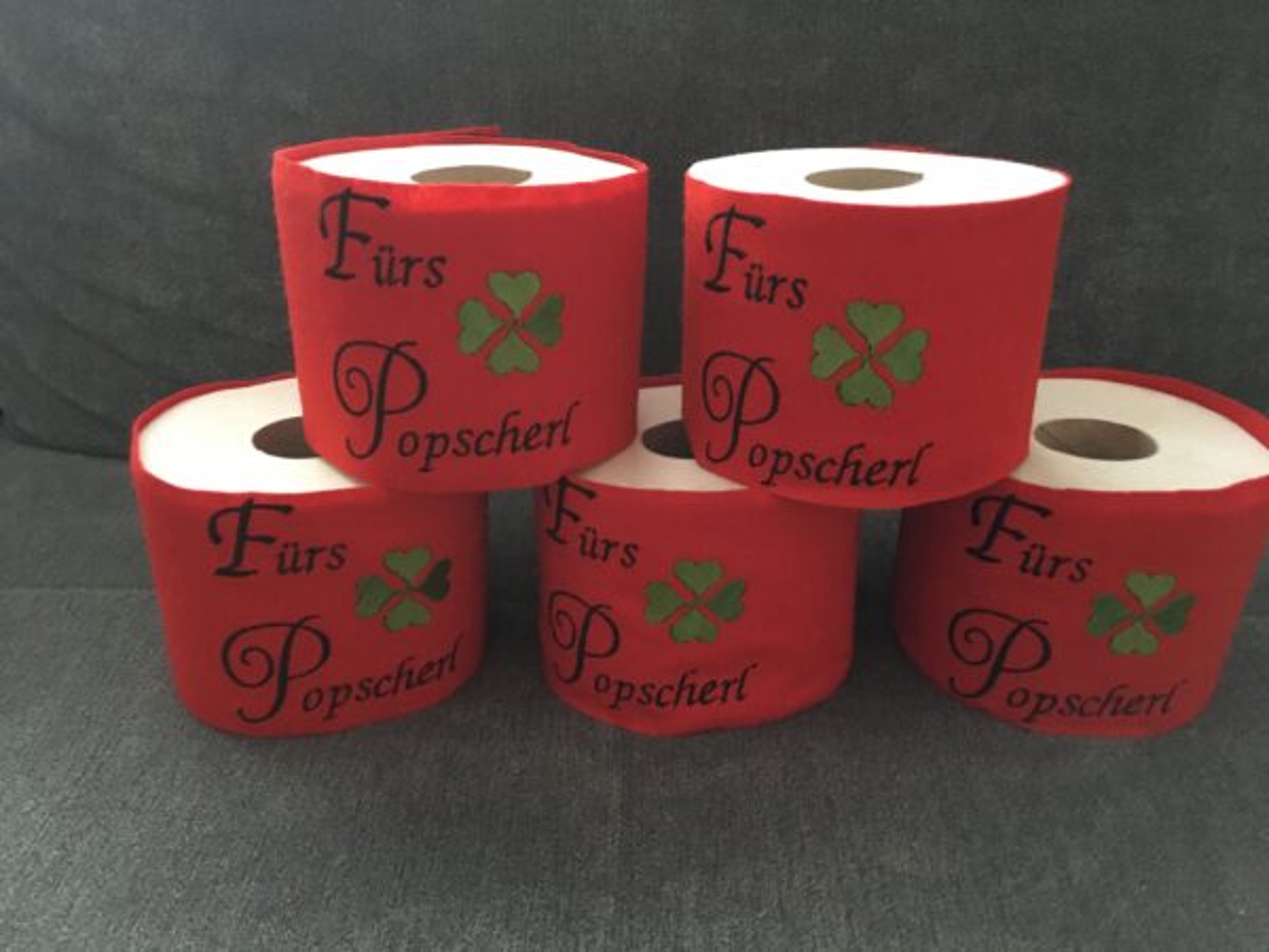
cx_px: 634
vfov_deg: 48.2
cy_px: 476
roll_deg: -0.6
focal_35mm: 29
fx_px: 1063
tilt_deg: -27.5
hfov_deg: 61.7
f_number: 2.2
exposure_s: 1/17
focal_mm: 4.15
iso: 250
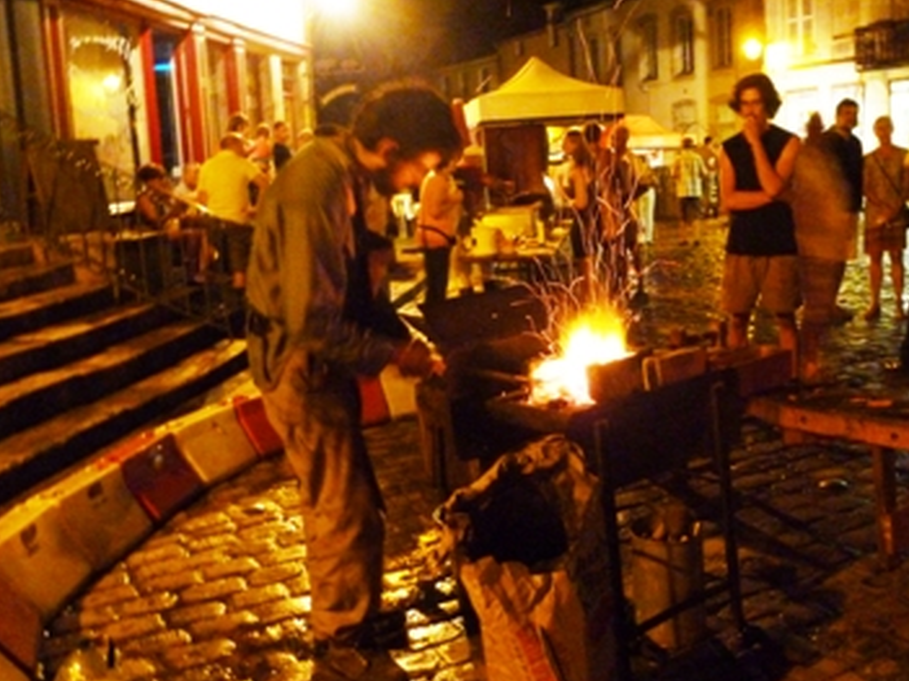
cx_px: 544
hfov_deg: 49.8
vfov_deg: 38.6
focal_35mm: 37
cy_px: 308
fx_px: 971
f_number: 3.3
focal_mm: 5.2
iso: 800
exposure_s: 1/6
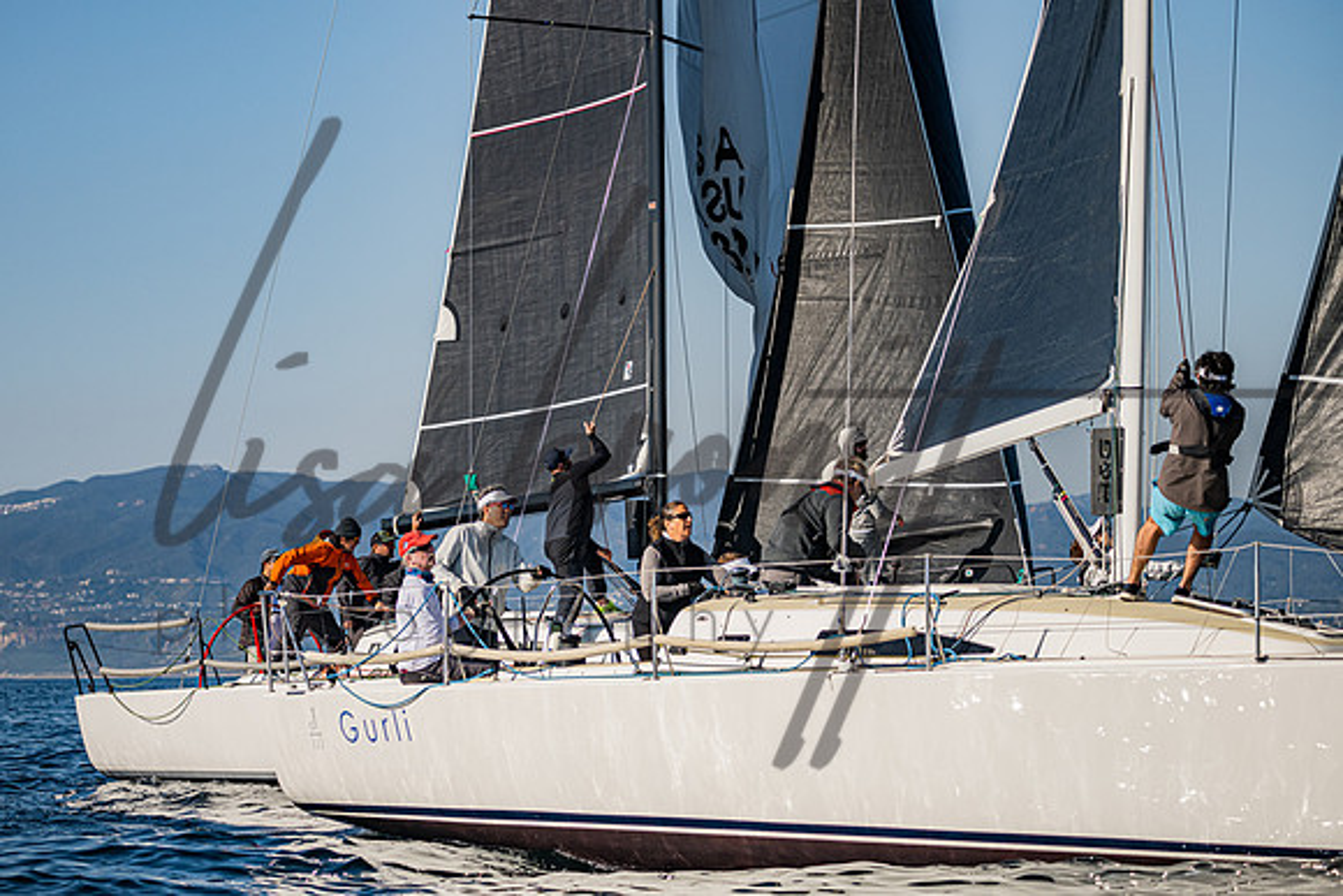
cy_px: 413
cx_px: 609
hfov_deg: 15.5
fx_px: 4948
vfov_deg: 10.3
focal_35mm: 133
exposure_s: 1/6400
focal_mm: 120
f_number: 4.5
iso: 400
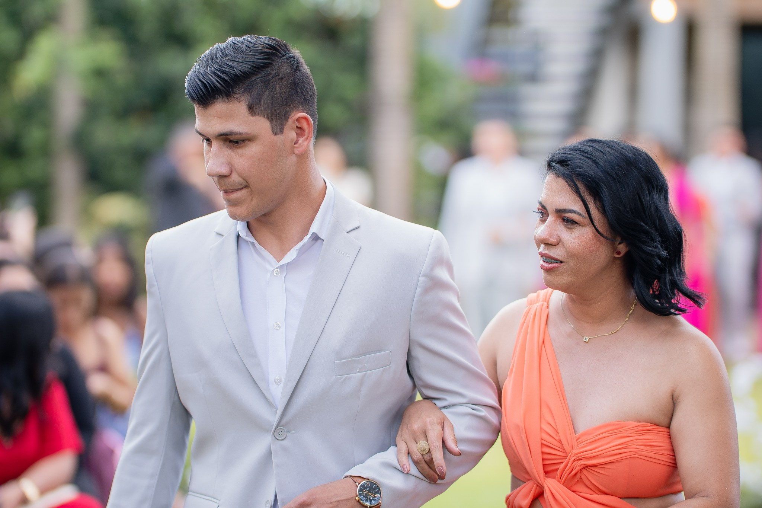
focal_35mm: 127
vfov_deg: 10.8
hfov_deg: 16.1
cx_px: 381
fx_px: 2688
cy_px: 254
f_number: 1.4
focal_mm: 85
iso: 125
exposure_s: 1/400
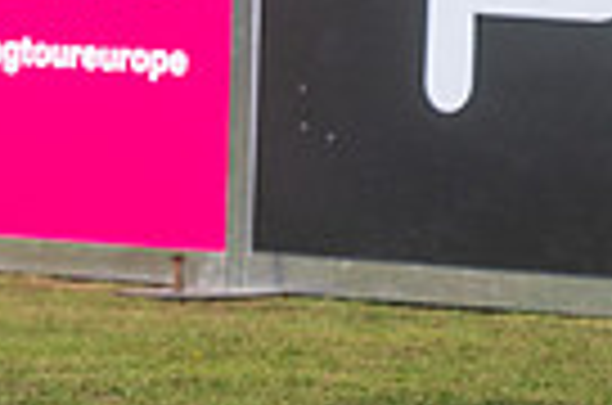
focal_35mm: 1283
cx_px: -567
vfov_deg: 1.1
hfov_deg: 1.6
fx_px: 21760
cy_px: -232
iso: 500
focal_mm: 300
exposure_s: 1/4000
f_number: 5
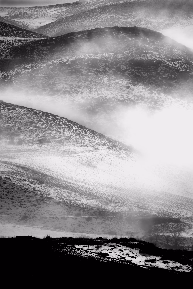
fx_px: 1206
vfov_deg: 13.7
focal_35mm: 150
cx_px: 96
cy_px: 144
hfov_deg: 9.1
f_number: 4.5
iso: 100
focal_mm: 100
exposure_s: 1/3200
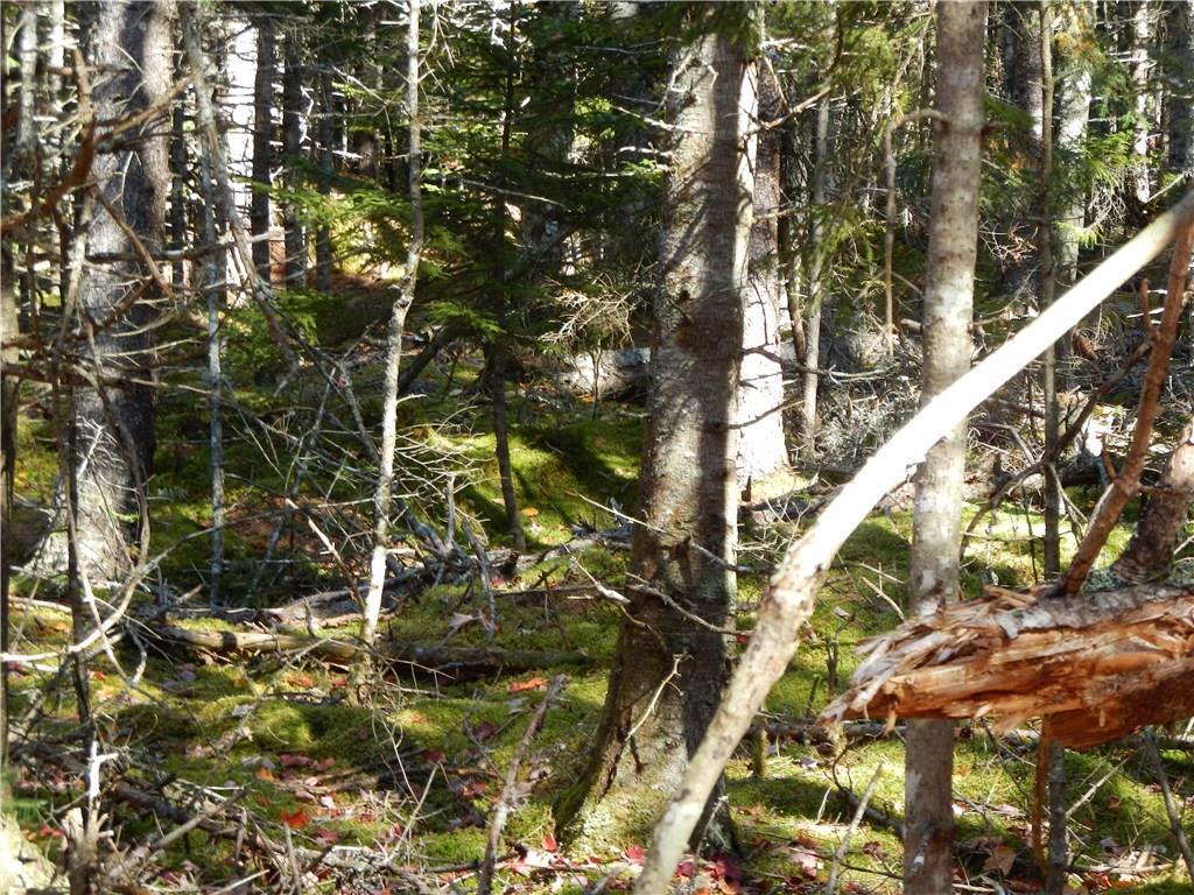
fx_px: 3380
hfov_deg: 20.0
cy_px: 448
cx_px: 597
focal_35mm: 98
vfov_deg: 15.1
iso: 125
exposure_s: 1/30
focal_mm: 17.5
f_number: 4.7
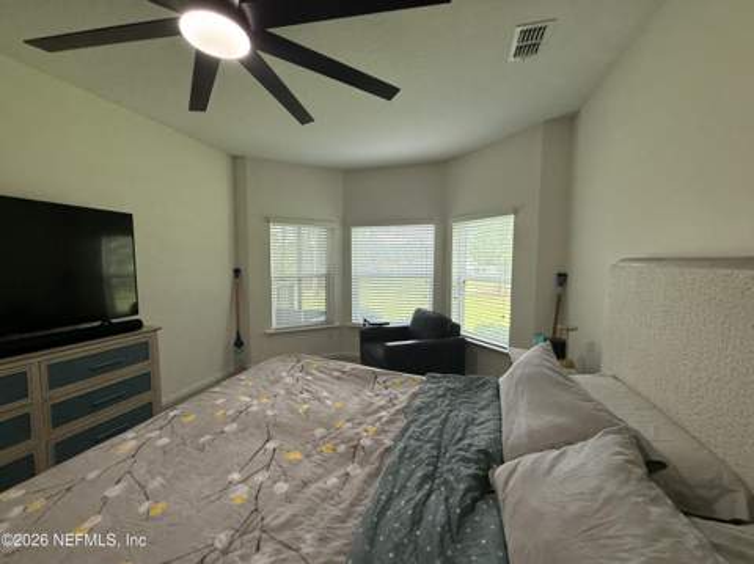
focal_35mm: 14
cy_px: 282
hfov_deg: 102.1
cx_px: 377
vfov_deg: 85.6
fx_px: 305
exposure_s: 1/101
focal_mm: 2.22
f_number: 2.2
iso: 200
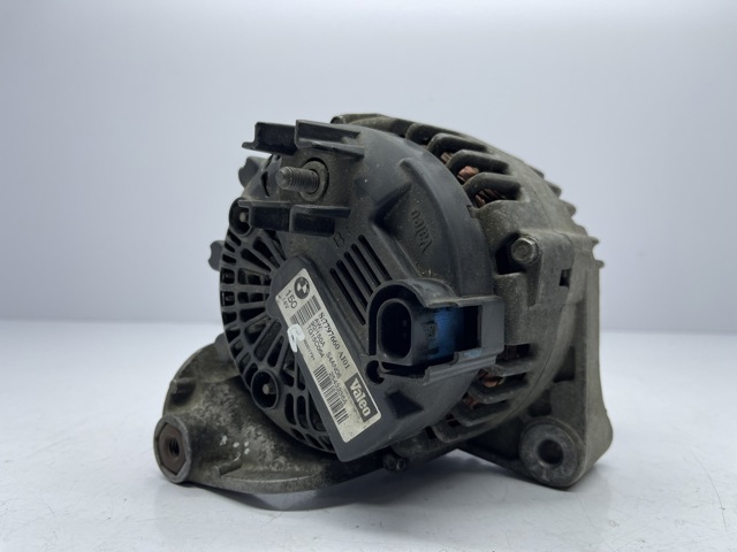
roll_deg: -0.1
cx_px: 368
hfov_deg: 69.4
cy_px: 276
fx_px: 532
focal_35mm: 25
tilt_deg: -4.5
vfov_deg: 54.9
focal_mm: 5.1
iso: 32
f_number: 1.6
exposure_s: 1/303
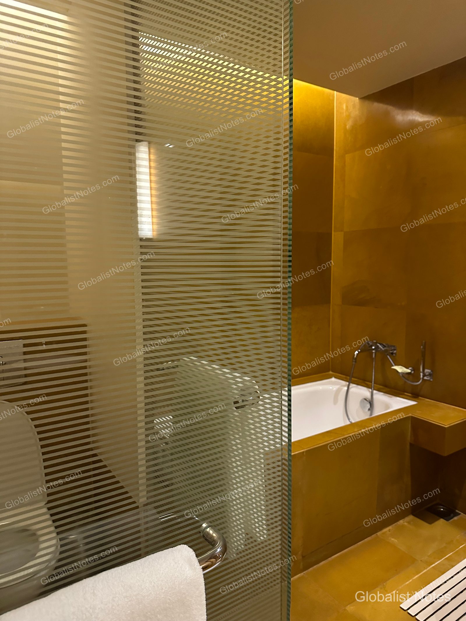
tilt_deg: -4.7
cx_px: 233
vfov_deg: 71.6
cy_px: 310
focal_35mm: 24
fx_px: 431
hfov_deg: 56.8
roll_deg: -1.1
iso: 640
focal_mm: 6.86
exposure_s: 1/33
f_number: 1.78
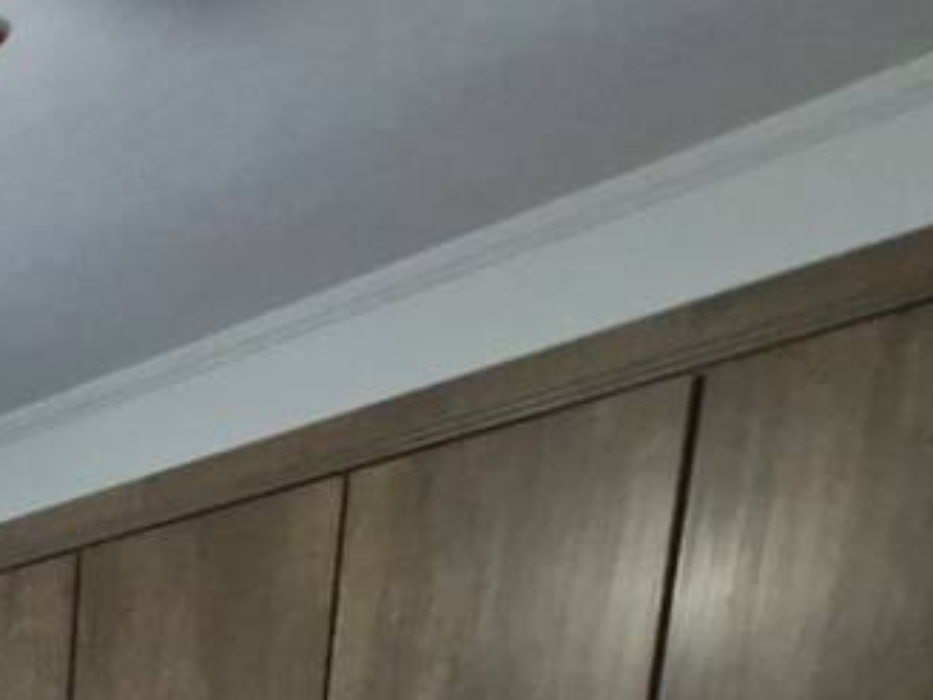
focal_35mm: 57
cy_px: 1488
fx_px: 1536
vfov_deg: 16.9
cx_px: -606
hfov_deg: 23.5
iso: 800
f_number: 2.2
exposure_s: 1/24
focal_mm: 1.74
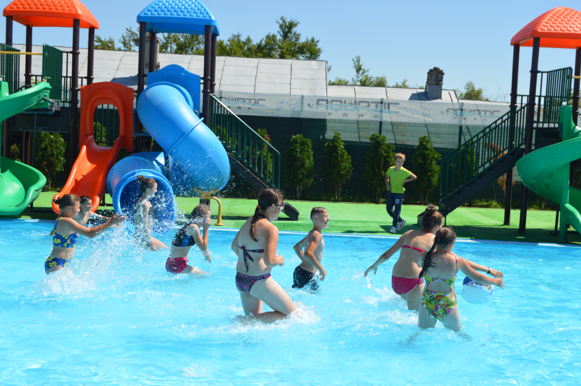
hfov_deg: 41.1
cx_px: 290
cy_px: 193
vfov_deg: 28.0
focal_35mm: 48
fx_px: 774
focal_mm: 32
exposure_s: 1/250
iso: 100
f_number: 8
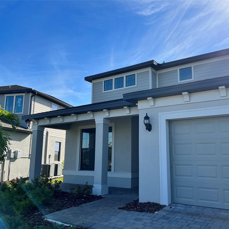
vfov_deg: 52.5
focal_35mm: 31
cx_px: 130
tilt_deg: +10.6
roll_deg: -0.2
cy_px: 116
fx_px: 232
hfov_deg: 52.4
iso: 50
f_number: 1.6
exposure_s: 1/3049
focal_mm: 5.1
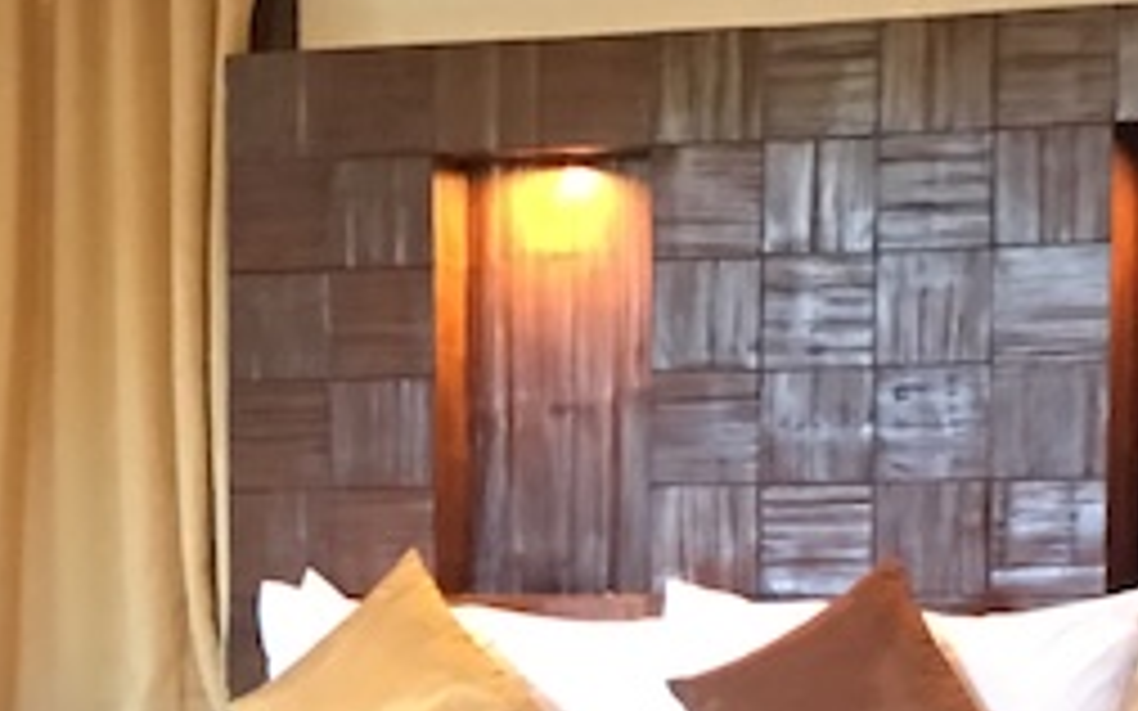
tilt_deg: -5.1
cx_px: -85
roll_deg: +0.5
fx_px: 4527
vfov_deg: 8.8
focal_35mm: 146
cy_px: 1044
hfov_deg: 14.0
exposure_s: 1/8
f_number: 2.2
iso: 100
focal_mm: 4.15
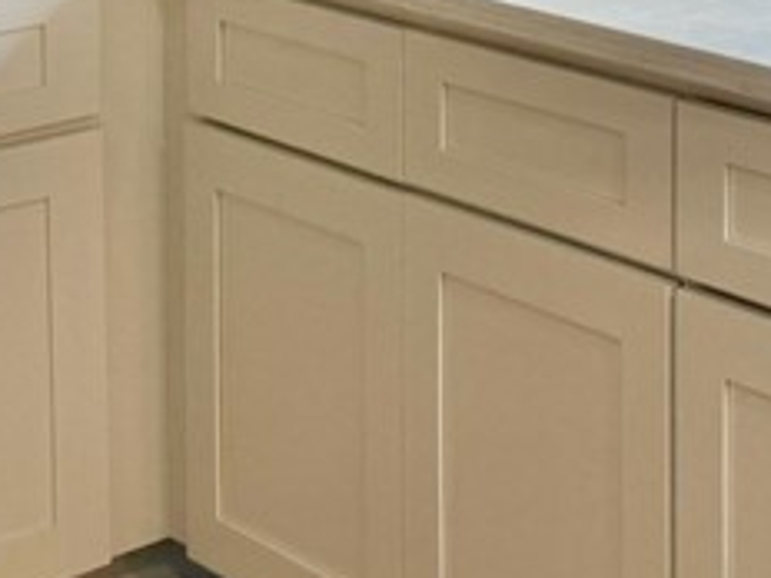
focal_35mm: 106
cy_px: -445
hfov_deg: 17.7
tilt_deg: -2.5
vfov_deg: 12.8
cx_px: 911
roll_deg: -0.1
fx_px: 2361
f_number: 1.78
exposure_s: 1/240
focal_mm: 6.76
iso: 125
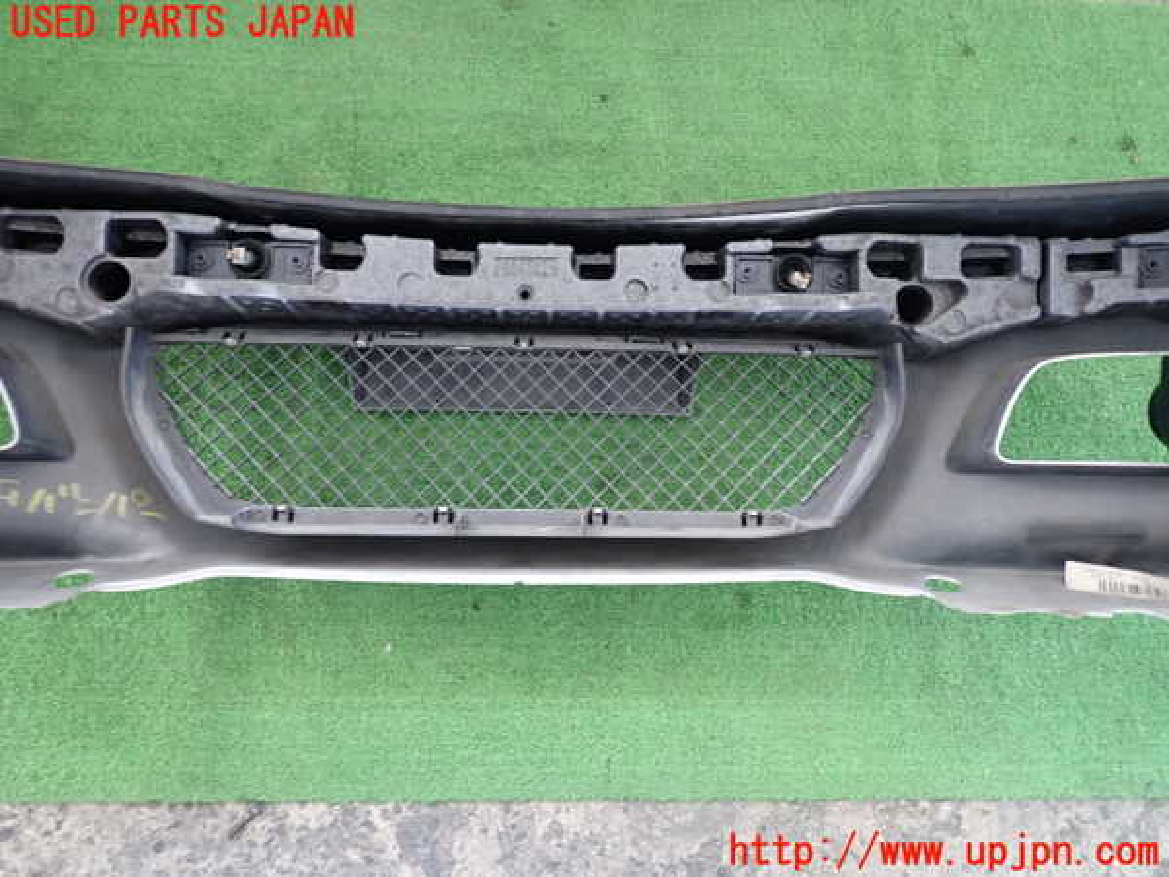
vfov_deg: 54.9
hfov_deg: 69.4
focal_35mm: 25
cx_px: 584
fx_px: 844
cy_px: 438
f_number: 2
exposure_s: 1/30
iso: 400
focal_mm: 4.5
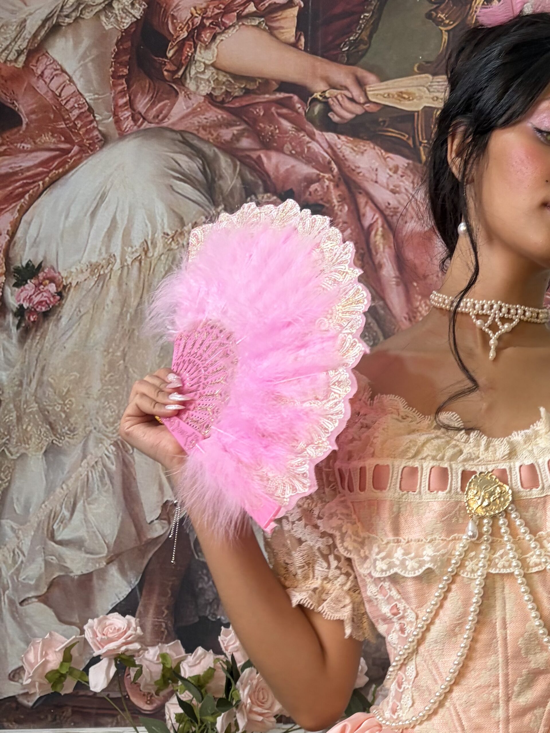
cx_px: 275
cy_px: 366
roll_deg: -0.4
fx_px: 551
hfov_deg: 53.1
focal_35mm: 26
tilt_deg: +9.5
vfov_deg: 67.3
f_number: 1.6
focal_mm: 5.96
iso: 64
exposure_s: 1/50
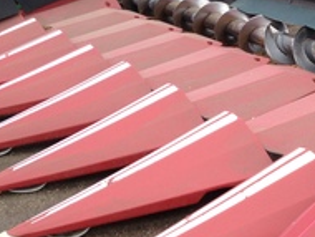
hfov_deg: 19.0
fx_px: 911
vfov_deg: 14.8
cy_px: 124
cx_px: 323
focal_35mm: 100
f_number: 2.4
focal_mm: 4.28
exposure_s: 1/657
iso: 50
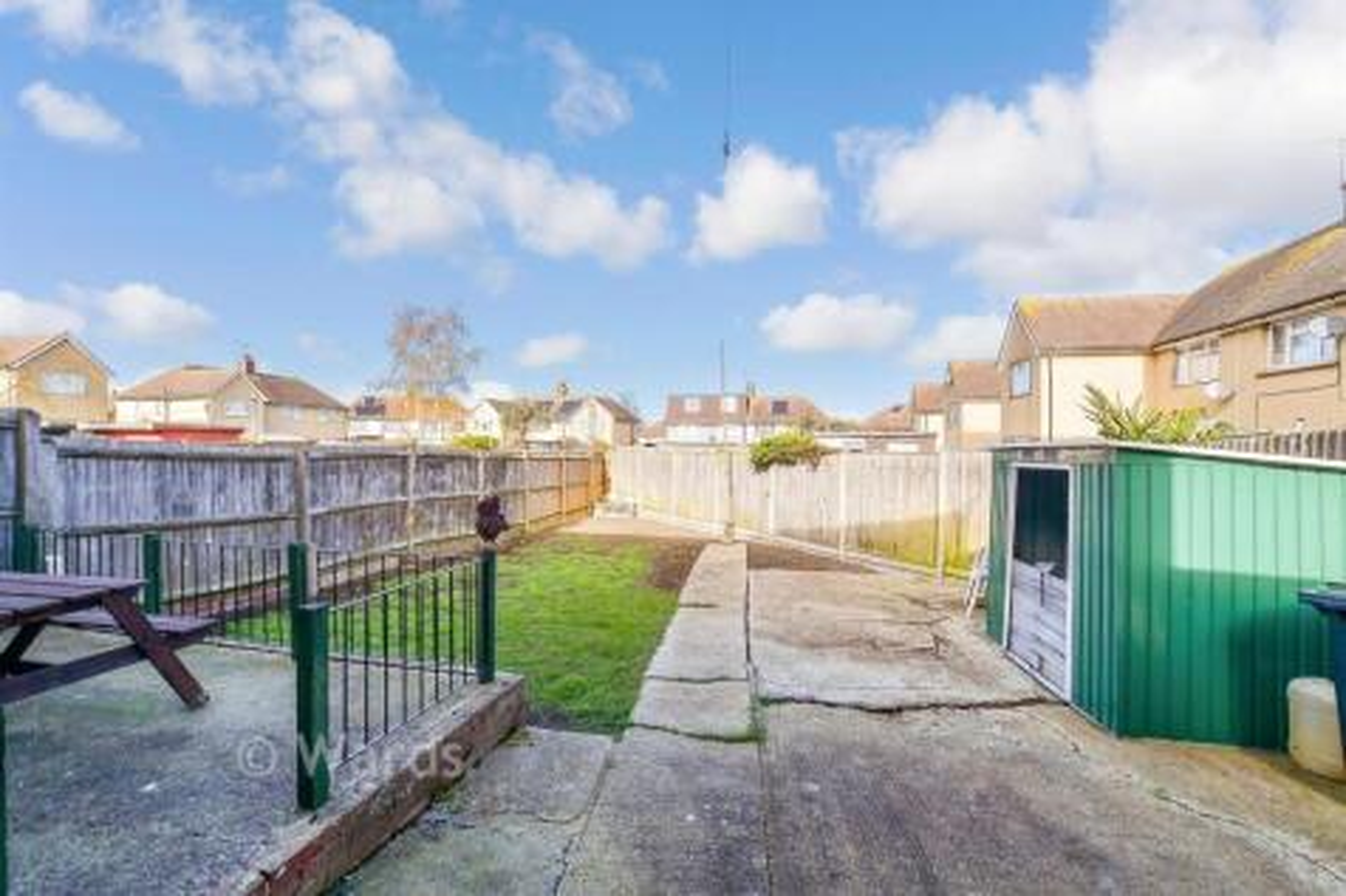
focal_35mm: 15
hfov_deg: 100.4
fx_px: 561
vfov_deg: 77.3
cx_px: 673
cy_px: 448
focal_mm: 10
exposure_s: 1/250
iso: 160
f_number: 8
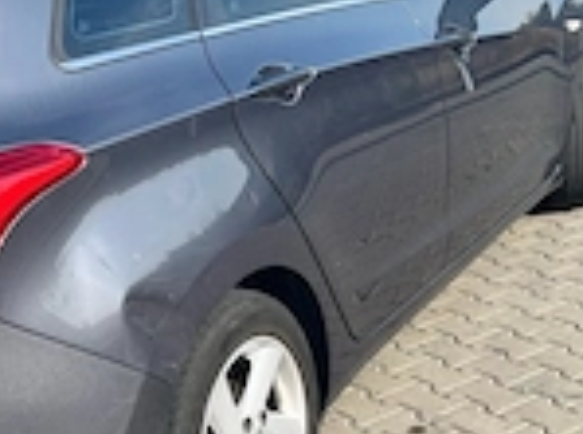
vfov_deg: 20.4
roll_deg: +9.3
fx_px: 1176
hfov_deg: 27.6
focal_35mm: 70
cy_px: 403
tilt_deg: -25.3
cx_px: 188
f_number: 1.6
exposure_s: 1/2062
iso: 50
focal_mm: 5.1
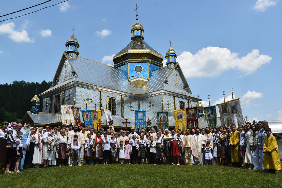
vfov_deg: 40.0
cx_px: 141
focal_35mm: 33
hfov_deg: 57.2
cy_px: 94
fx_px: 259
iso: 100
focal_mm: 22
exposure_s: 1/250
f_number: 8
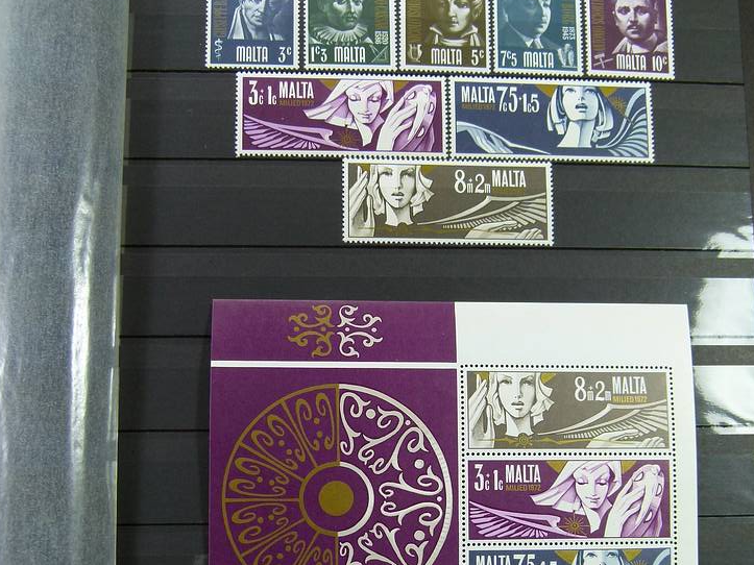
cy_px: 417
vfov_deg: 28.2
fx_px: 1111
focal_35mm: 51
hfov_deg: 37.5
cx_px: 391
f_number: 3.1
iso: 100
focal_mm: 6.5
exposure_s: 1/80
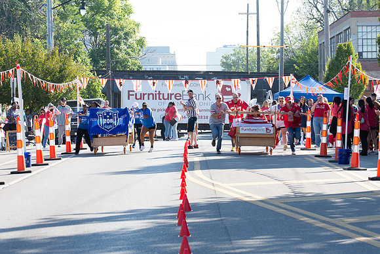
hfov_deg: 16.1
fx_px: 1344
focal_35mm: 127
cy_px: 132
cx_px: 201
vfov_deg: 10.8
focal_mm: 90
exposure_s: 1/200
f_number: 7.1
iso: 200
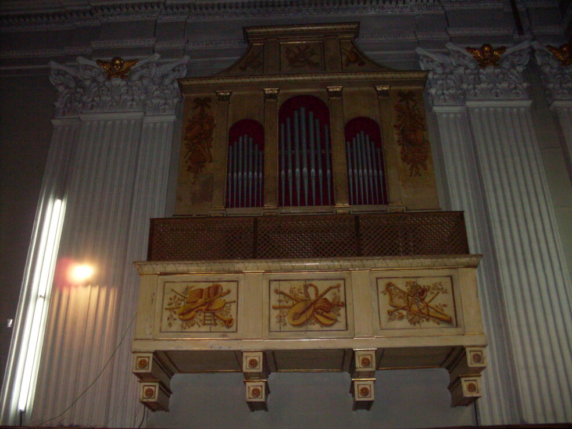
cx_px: 286
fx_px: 628
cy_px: 214
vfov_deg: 37.7
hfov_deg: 49.0
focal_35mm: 38
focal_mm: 6.3
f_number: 2.8
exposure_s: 1/45
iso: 240
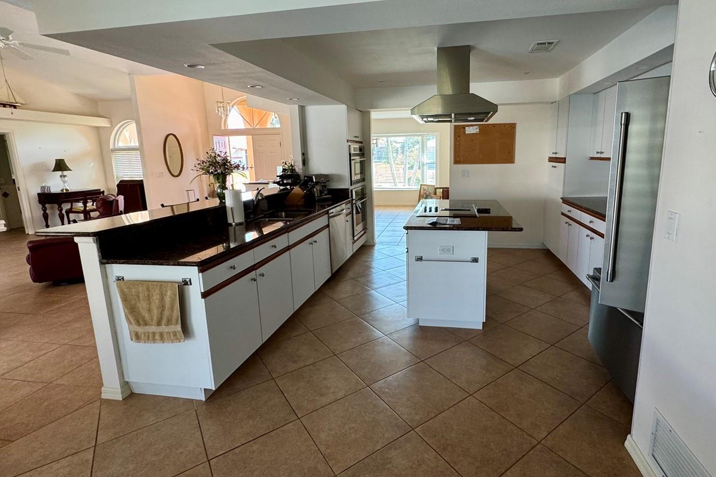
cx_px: 396
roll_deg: +0.9
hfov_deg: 89.7
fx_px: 358
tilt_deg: -10.3
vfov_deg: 67.3
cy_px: 217
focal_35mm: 18
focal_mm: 2.22
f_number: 2.2
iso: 160
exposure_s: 1/99
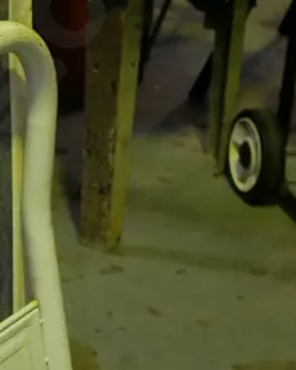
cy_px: 306
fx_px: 1677
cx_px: -154
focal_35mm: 153
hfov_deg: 9.8
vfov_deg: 12.5
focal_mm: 22
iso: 3200
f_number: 5.6
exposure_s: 1/125
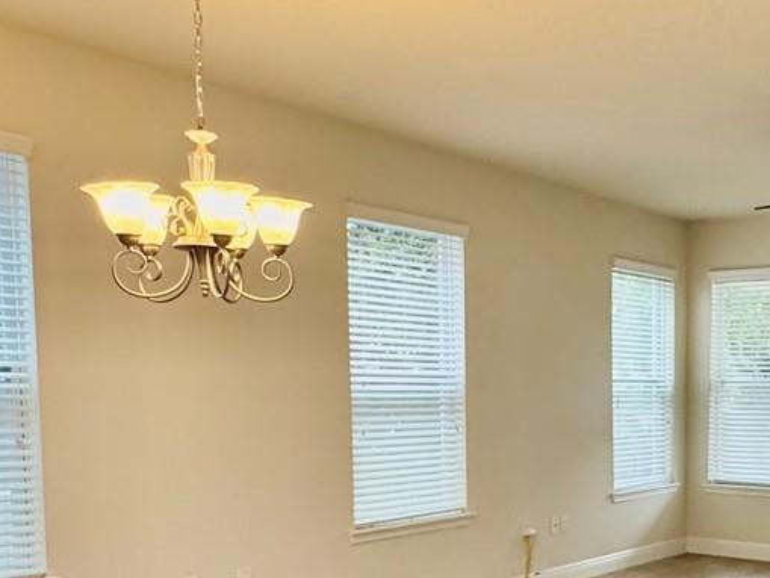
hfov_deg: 40.1
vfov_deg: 31.9
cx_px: 675
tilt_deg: -5.2
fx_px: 979
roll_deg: -0.8
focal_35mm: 44
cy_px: 469
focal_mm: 2.22
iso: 320
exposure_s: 1/120
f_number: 2.2
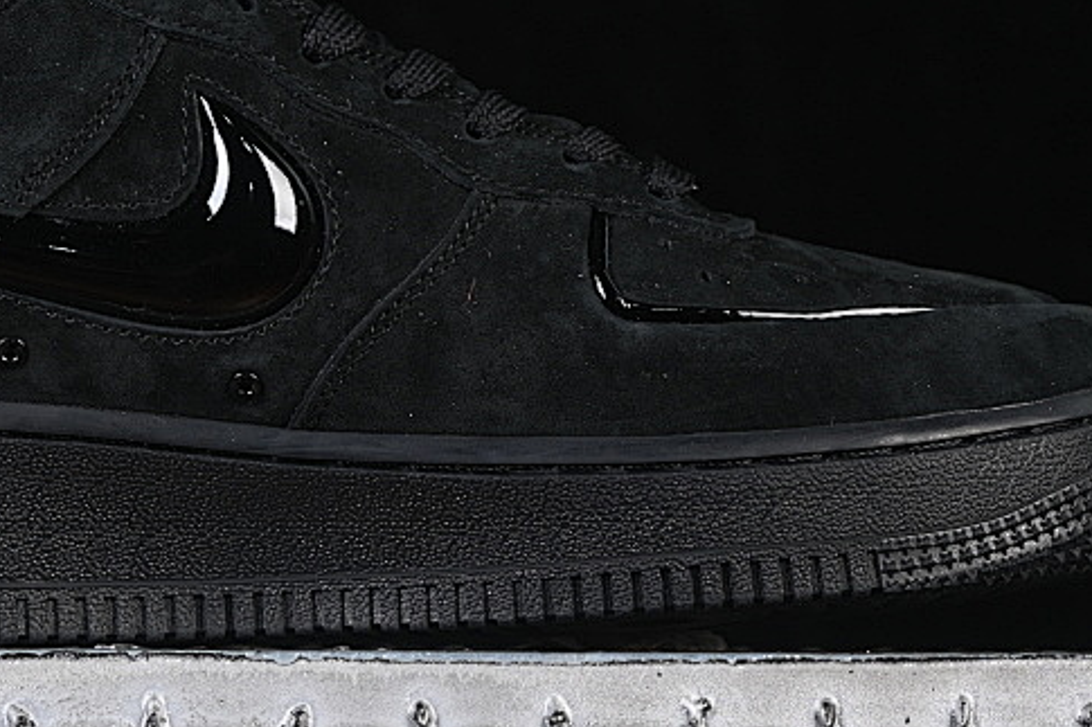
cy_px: 140
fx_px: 5064
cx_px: 322
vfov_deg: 8.2
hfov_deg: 12.3
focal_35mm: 167
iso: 160
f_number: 6.3
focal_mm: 50
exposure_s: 1/60
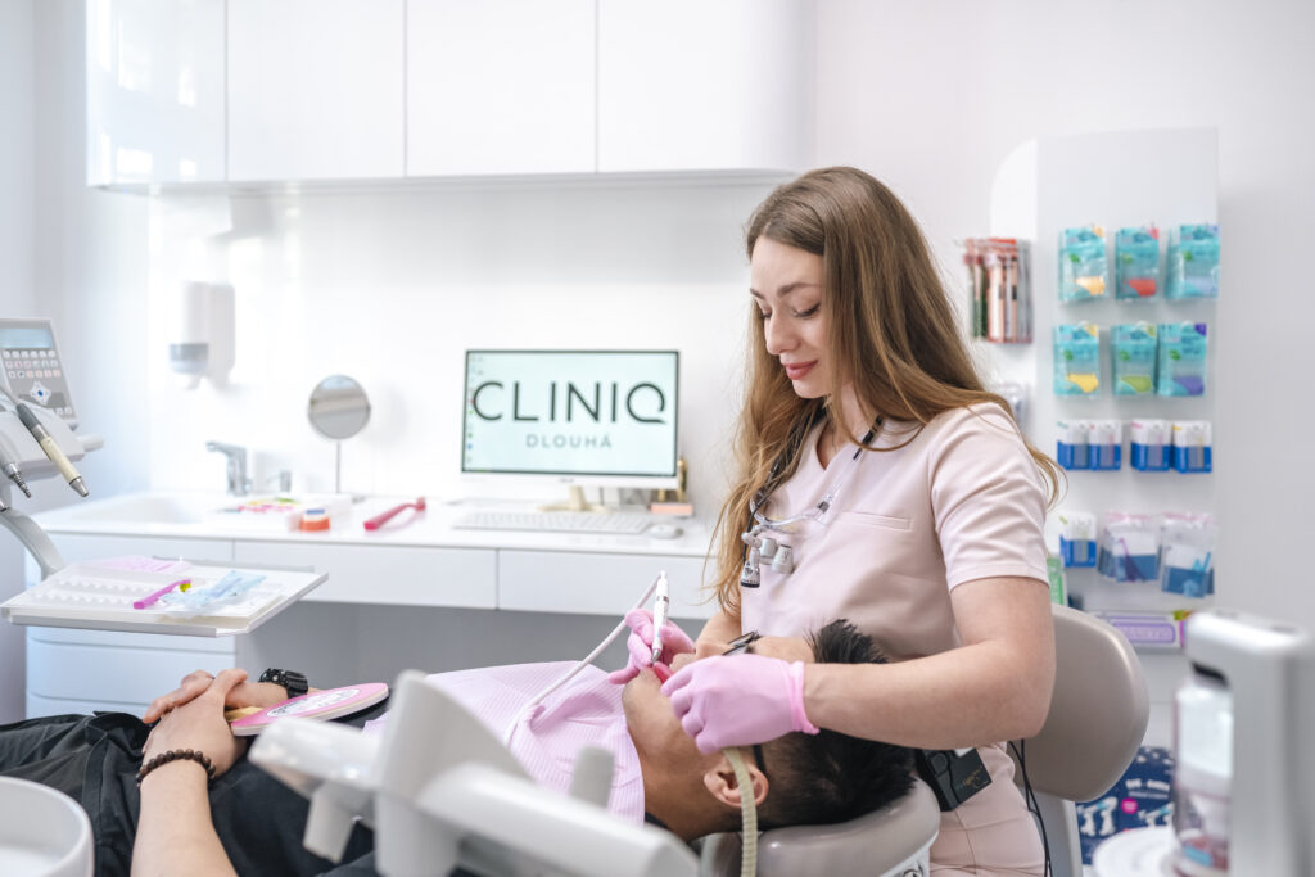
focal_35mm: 35
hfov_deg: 54.4
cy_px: 438
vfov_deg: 37.9
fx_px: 1279
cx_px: 658
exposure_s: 1/320
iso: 800
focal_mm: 35
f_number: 2.8
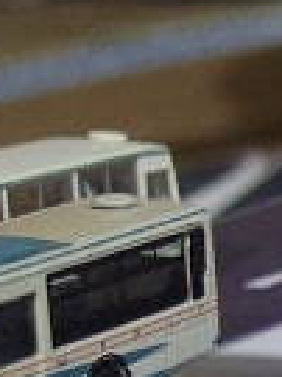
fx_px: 3035
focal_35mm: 279
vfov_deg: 7.1
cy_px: 263
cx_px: 718
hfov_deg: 5.1
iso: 320
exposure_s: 1/60
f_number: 2
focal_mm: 8.5
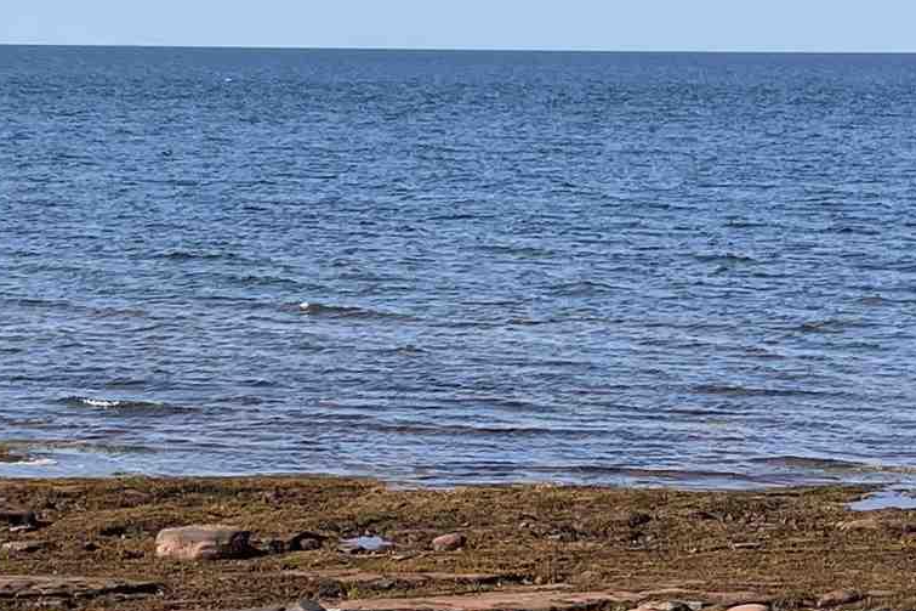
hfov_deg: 18.4
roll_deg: +1.0
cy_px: 745
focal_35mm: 110
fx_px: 2798
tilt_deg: -12.7
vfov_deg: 12.2
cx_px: 766
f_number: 1.6
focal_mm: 4.2
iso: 32
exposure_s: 1/2506
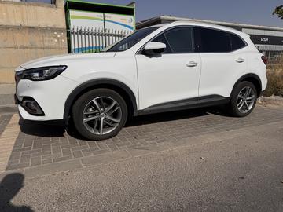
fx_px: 196
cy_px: 106
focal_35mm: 24
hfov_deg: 71.6
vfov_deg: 56.8
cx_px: 142
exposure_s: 1/12346
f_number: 1.78
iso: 64
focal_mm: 6.76
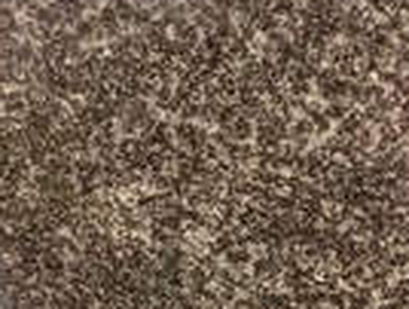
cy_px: 823
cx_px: 968
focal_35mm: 149
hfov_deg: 11.2
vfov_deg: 8.8
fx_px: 1764
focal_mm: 4.76
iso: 150
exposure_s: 1/100
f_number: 1.69
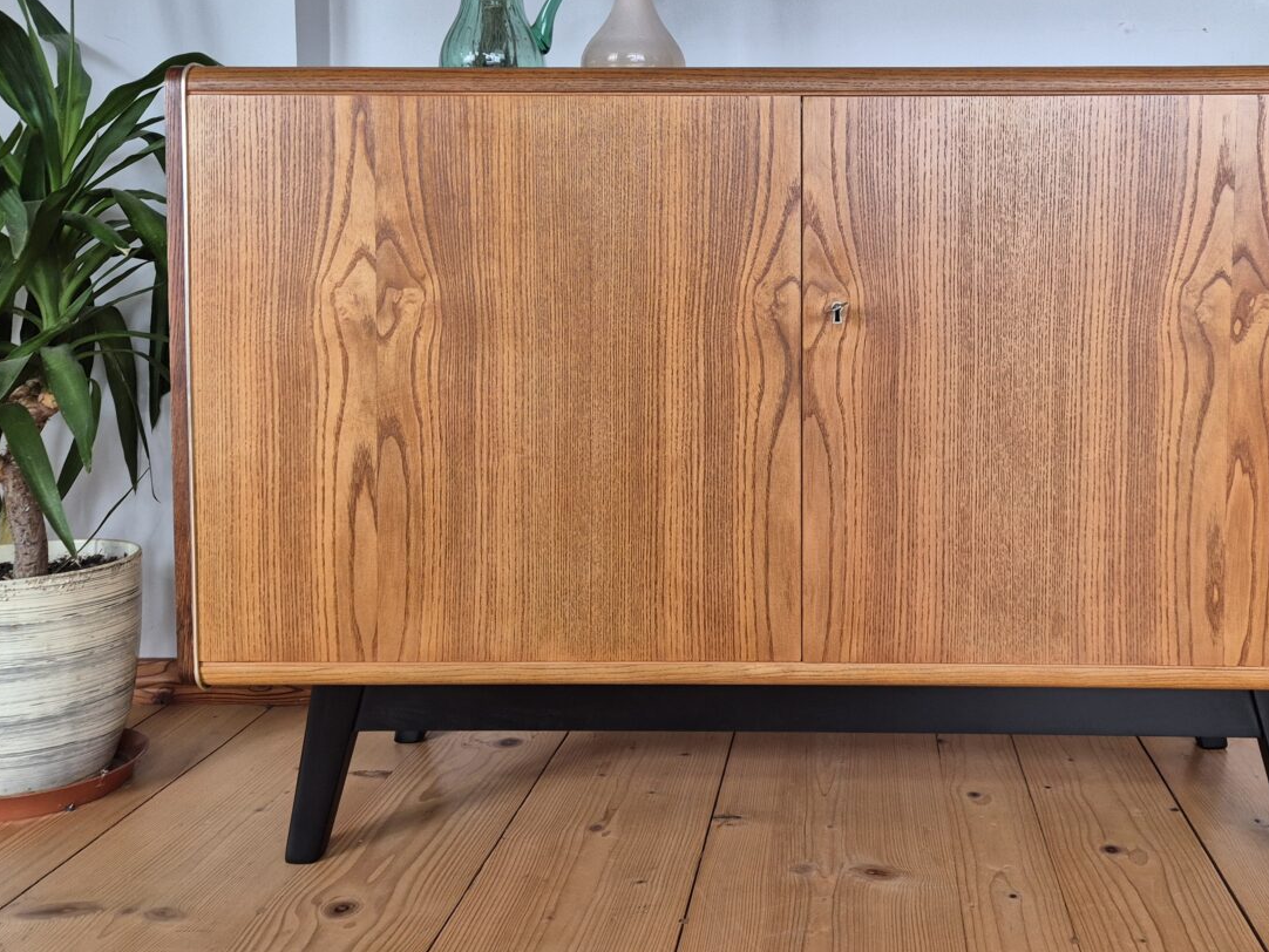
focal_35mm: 34
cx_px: 799
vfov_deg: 41.5
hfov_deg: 53.3
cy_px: 352
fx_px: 1247
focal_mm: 5.4
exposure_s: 1/180
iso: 200
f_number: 1.8
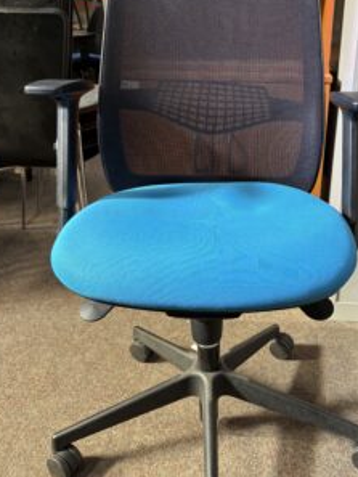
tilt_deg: -20.5
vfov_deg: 52.5
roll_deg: -0.7
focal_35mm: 35
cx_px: 218
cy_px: 207
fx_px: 482
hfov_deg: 40.5
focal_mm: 5.96
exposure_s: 1/121
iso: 40
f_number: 1.6
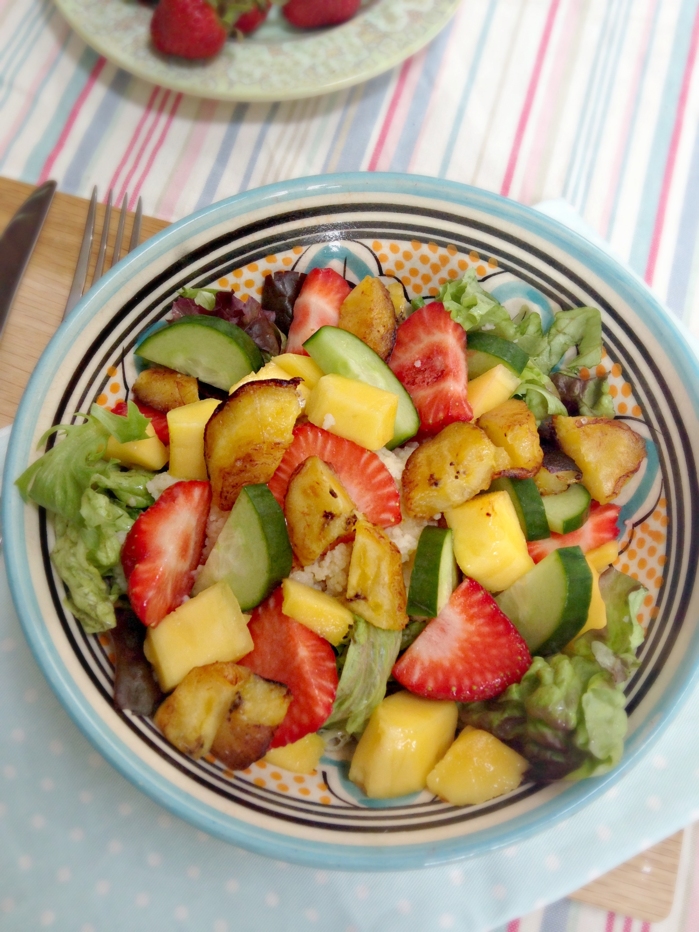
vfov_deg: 55.4
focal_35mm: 33
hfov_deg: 42.9
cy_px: 466
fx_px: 888
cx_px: 350
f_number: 2.4
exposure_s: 1/120
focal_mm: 4.12
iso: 80
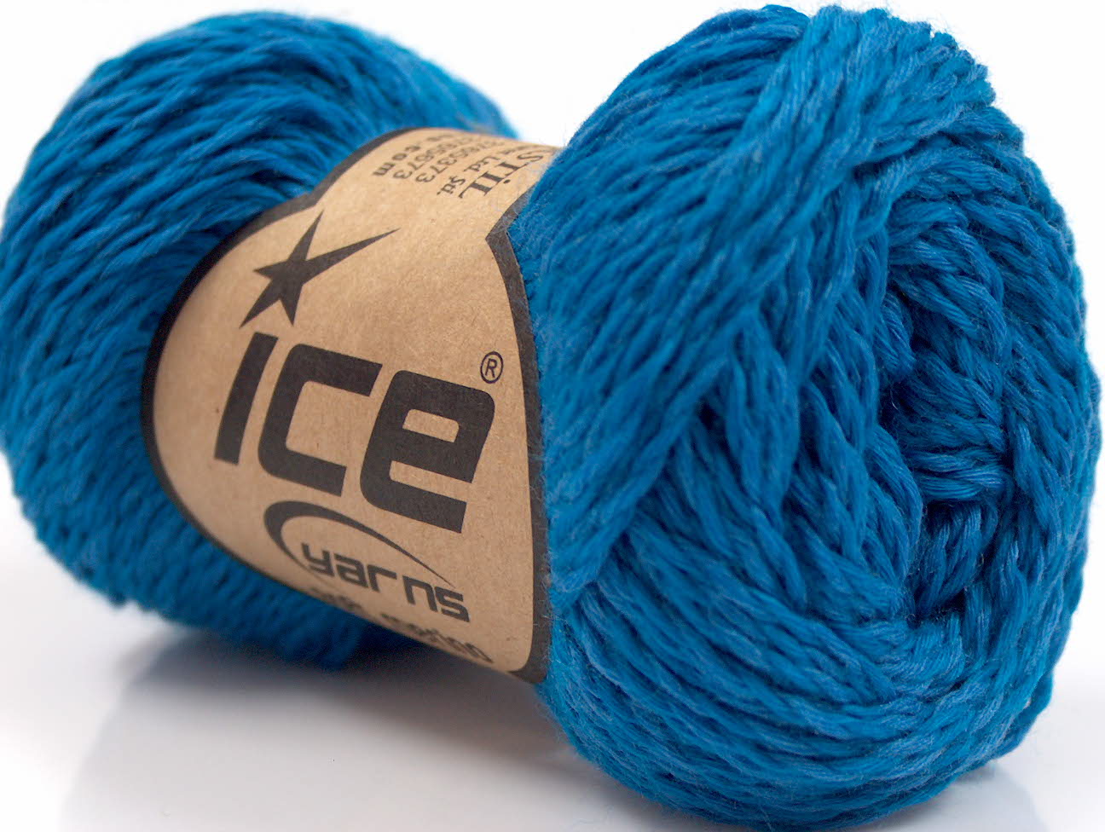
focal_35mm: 84
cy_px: 416
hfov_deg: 23.3
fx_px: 2685
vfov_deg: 17.6
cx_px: 552
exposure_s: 1/3.6
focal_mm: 17.25
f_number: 2.9
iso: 100
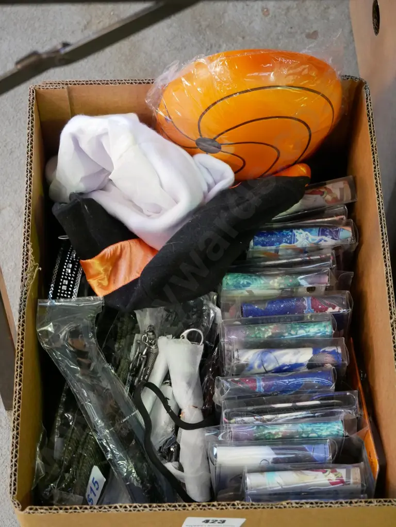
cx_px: 198
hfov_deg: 18.9
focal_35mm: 78
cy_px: 264
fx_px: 1190
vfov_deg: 25.0
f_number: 5.4
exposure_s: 1/80
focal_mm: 39
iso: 3200
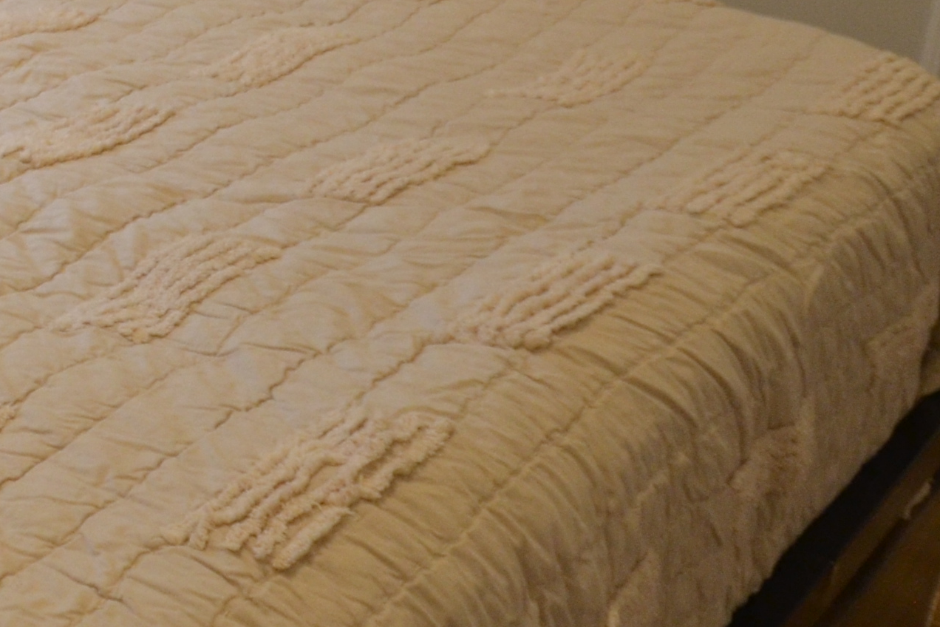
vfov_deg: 20.7
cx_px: -510
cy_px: -244
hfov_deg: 25.1
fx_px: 1514
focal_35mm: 58
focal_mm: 10
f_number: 4.5
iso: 800
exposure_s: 1/40
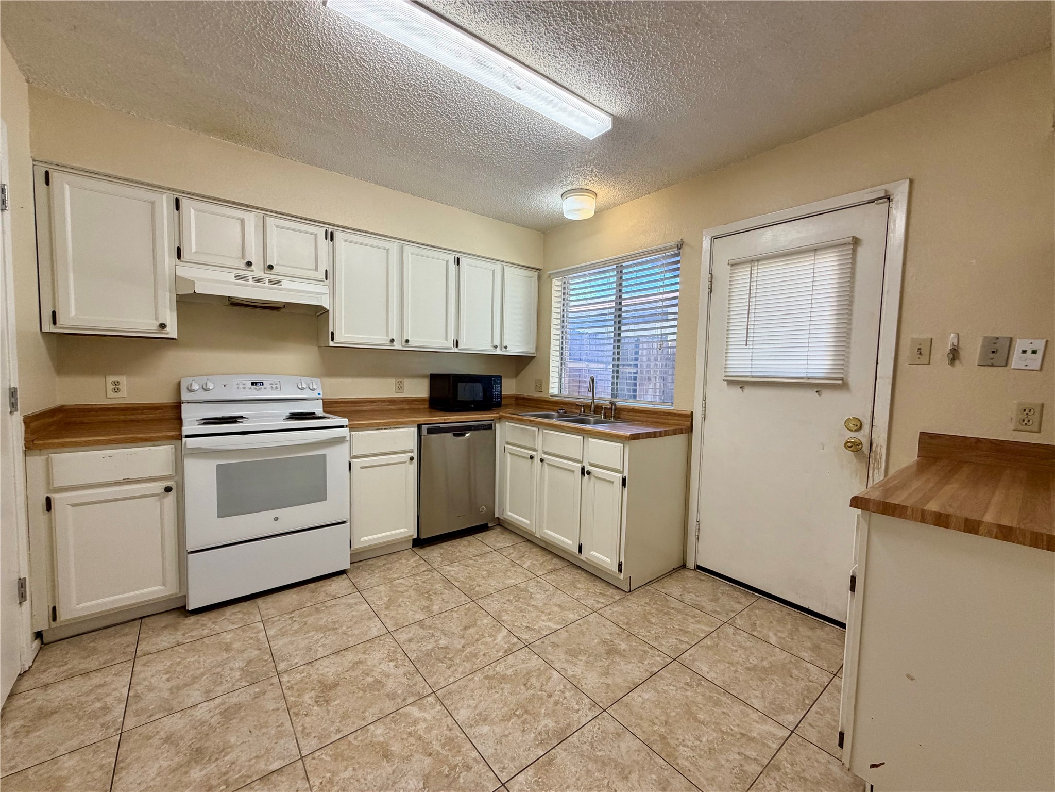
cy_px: 396
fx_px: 427
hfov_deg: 102.1
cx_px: 528
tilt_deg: -4.1
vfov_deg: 85.7
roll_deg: -0.4
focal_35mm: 14
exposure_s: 1/120
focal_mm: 2.22
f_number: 2.2
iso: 160
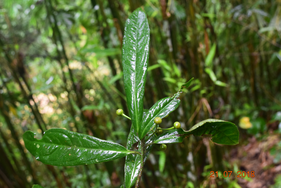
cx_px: 140
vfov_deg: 30.9
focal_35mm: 44
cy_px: 94
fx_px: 340
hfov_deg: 44.9
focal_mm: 29
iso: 1600
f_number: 8
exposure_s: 1/60
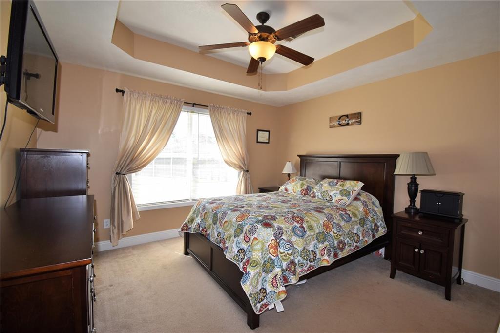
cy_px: 166
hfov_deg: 100.4
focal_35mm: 15
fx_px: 208
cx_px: 250
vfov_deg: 77.3
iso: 360
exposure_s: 1/125
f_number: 5.6
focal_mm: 10
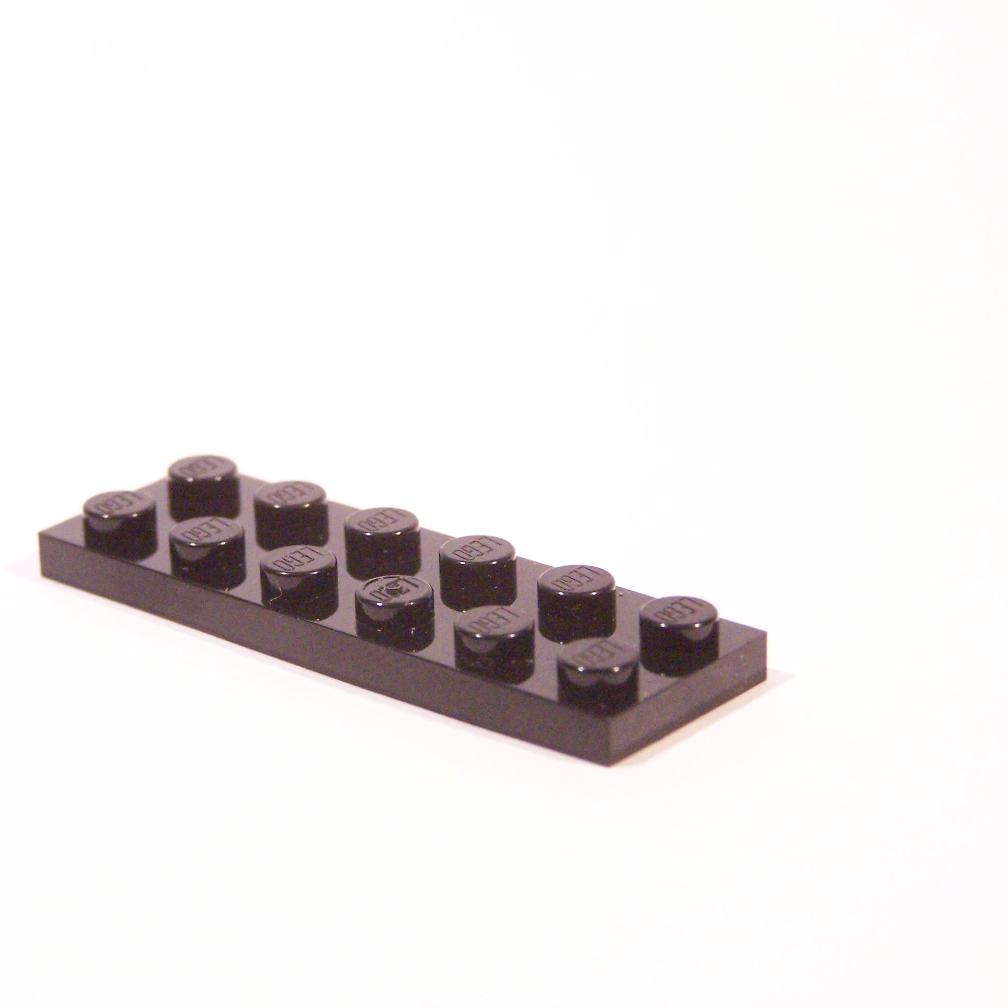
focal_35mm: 124
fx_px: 4085
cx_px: 421
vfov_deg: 14.1
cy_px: 503
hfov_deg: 14.1
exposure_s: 1/30
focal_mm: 17.5
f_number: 3.2
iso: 400
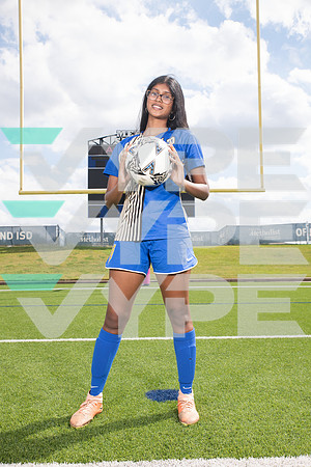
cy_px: 234
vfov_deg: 54.4
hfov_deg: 37.9
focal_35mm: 35
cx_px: 156
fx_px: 454
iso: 125
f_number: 7.1
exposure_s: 1/400
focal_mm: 35
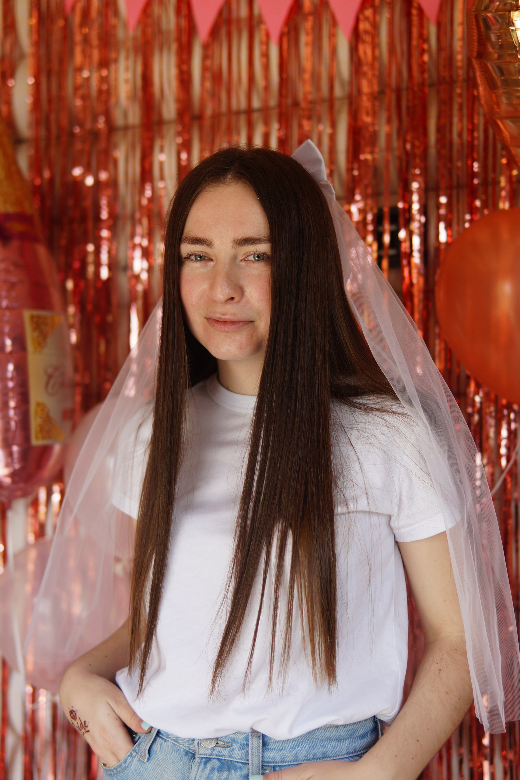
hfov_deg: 28.6
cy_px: 386
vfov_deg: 41.9
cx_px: 249
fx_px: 1019
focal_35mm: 47
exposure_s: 1/200
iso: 100
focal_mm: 30
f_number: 1.7
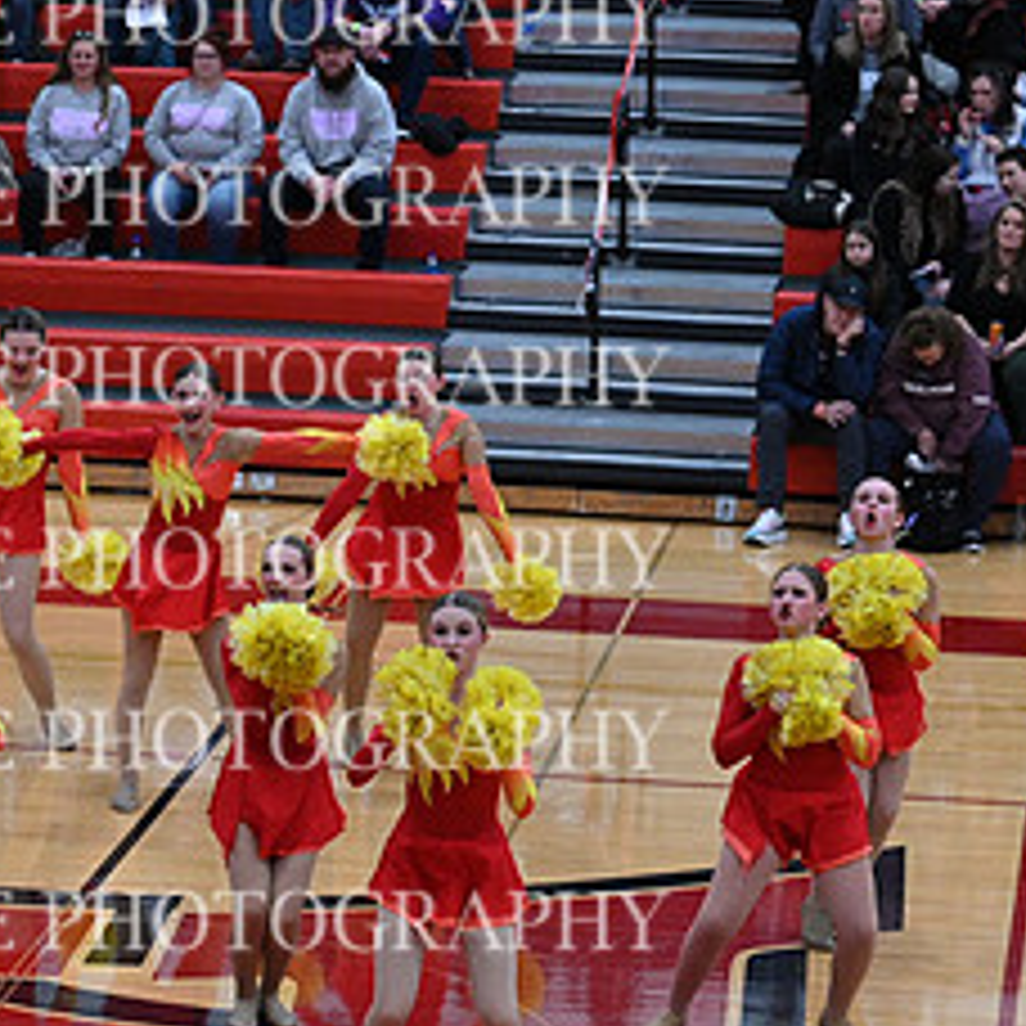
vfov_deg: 9.6
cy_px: 830
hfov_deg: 9.5
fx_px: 6103
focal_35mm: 182
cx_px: 18
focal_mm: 84
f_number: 4
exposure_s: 1/400
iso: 4000
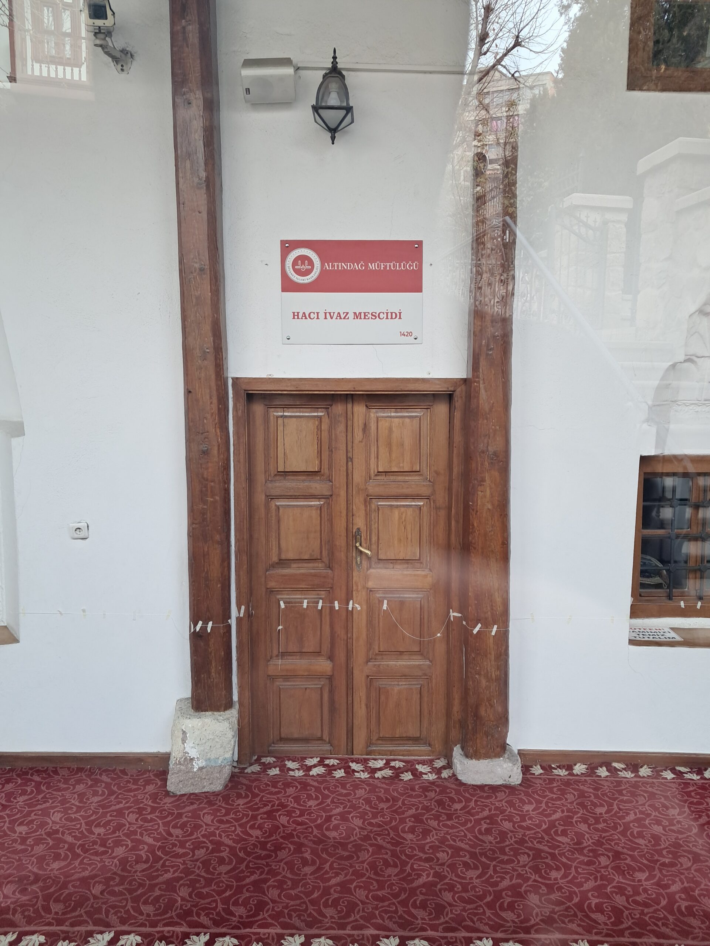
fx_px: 738
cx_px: 355
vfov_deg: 65.3
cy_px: 473
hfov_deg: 51.4
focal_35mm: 27
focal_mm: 4
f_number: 1.8
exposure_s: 1/50
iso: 100
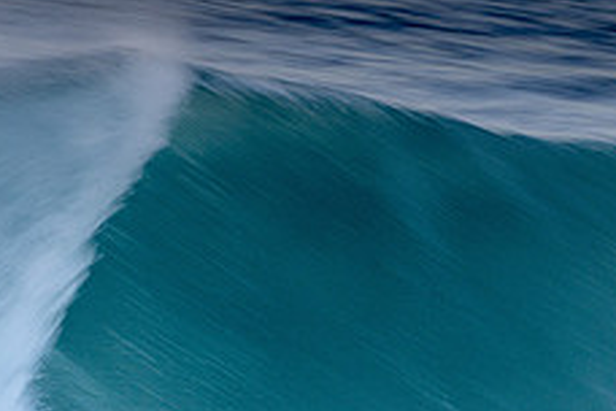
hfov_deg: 1.1
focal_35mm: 1904
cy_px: 485
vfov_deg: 0.7
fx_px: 32577
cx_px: 554
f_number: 10
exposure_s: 1/20
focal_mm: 500
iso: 100
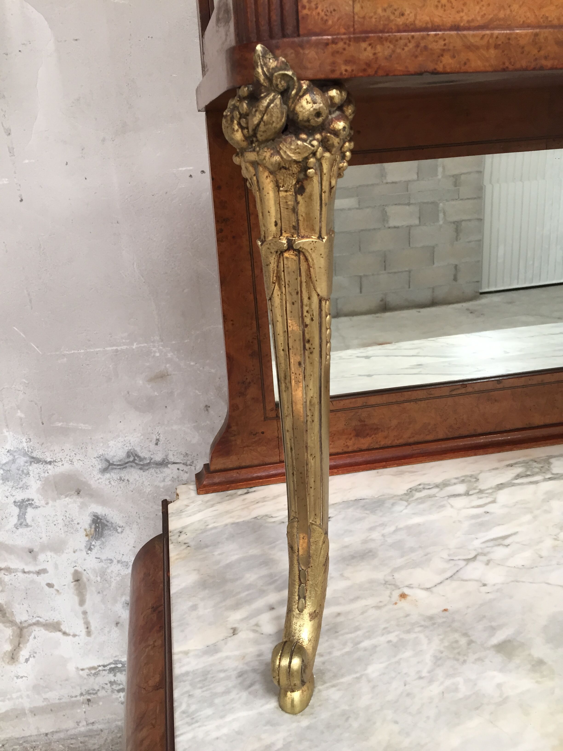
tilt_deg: -20.3
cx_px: 282
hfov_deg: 48.2
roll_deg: +4.2
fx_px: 629
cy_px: 376
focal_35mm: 29
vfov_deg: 61.7
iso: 80
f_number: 2.2
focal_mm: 4.15
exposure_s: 1/33
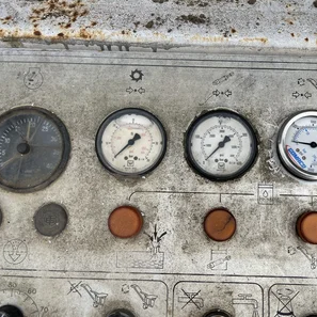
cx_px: 205
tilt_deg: -61.5
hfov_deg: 51.8
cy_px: 159
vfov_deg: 52.5
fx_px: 321
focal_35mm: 31
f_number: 1.6
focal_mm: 5.1
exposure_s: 1/2410
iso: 50
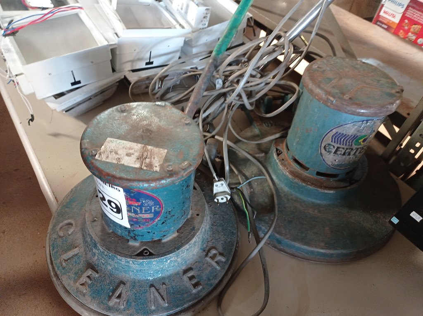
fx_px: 342
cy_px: 158
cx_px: 212
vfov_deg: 49.7
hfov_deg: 63.5
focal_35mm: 28
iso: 354
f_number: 1.79
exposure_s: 1/30
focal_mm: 4.7
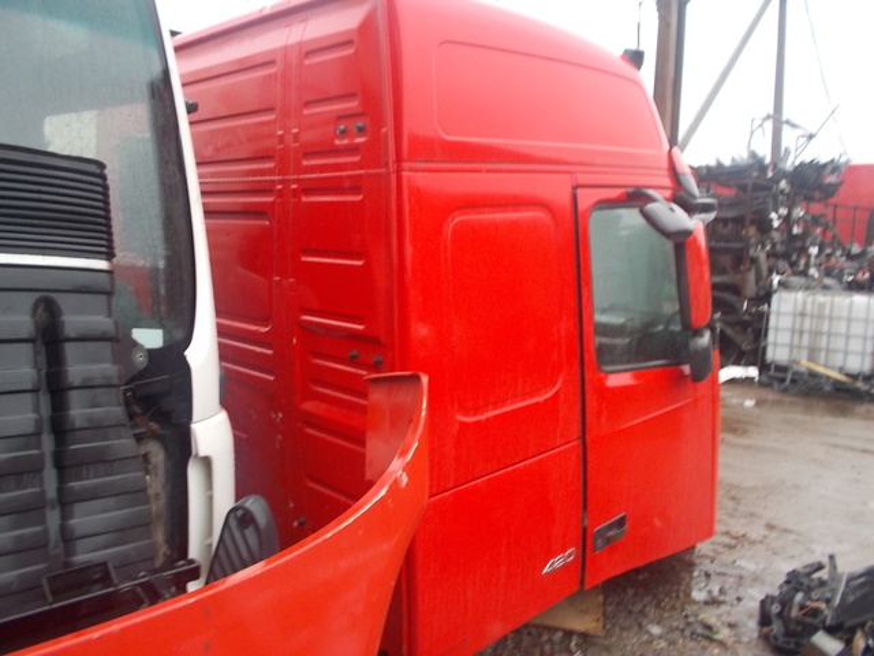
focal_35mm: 29
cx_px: 437
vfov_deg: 48.2
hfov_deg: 61.7
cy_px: 328
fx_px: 732
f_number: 3.3
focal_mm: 4.1
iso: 125
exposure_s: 1/25
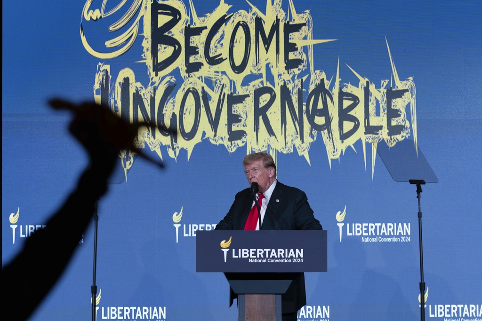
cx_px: 241
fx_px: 1352
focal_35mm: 101
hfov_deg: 20.2
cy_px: 160
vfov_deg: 13.6
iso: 200
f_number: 4.5
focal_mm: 101
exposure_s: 1/50
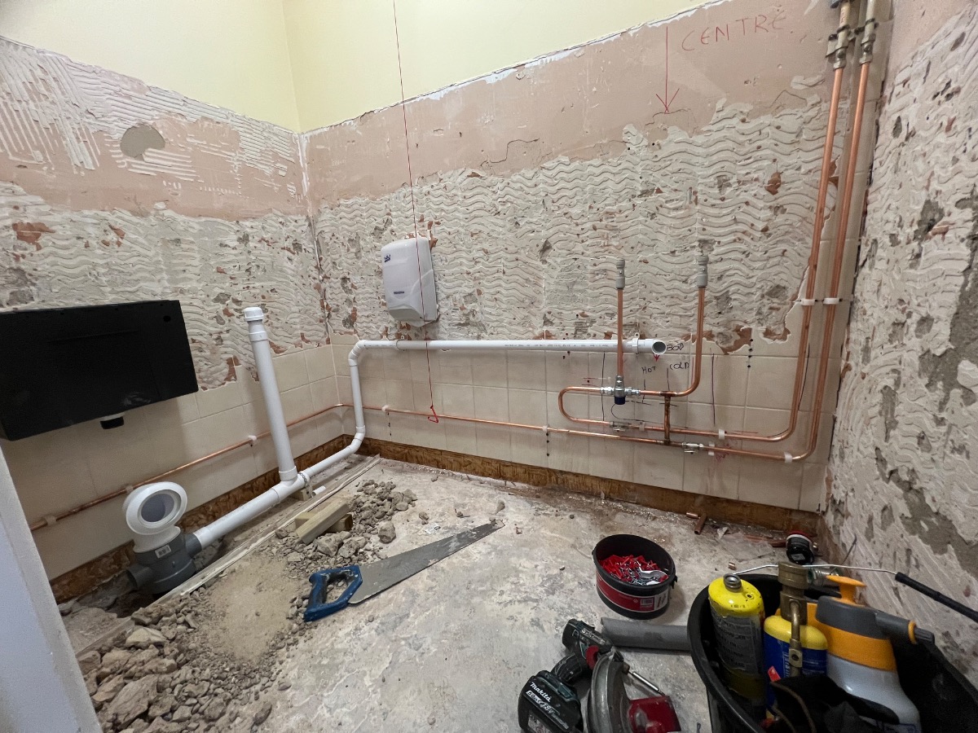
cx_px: 489
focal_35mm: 13
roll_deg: +4.9
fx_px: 367
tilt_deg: -12.9
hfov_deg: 106.2
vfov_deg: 89.9
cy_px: 366
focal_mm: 1.57
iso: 250
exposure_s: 1/50
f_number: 1.8
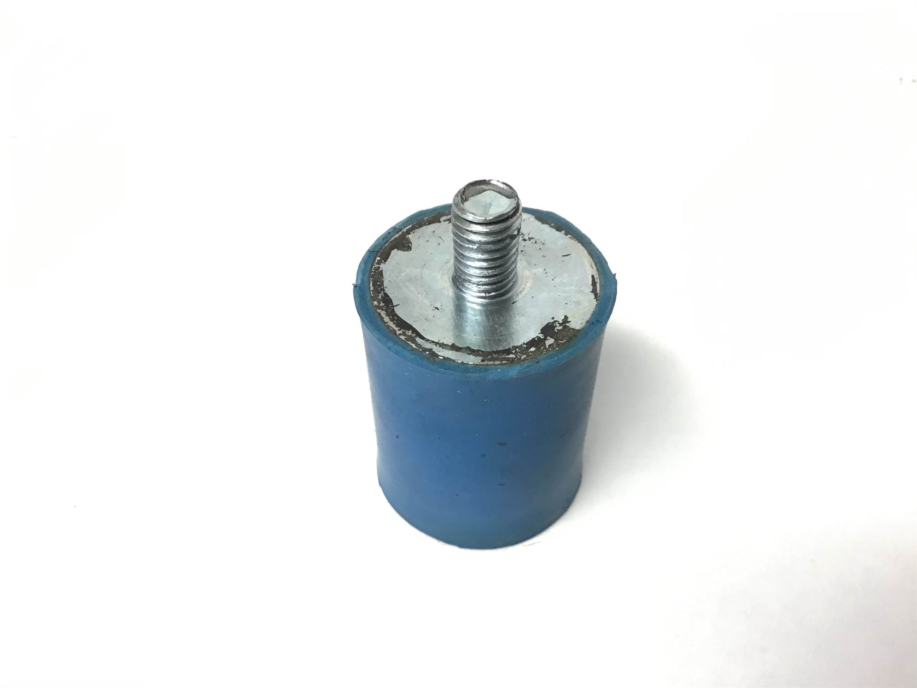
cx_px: 458
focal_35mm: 31
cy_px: 344
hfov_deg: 58.4
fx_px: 821
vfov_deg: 45.4
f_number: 2.4
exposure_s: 1/33
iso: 64
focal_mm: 3.3
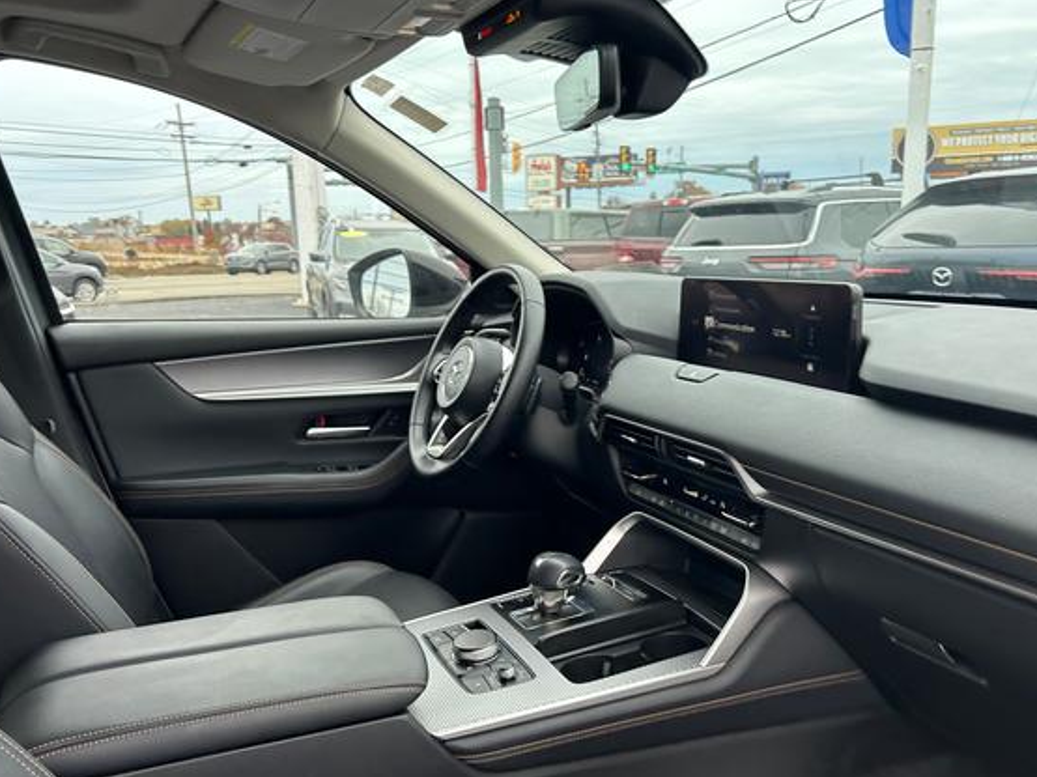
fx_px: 899
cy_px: 430
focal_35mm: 30
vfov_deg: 46.7
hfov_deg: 59.9
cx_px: 542
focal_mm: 5.7
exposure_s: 1/121
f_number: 1.5
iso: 40
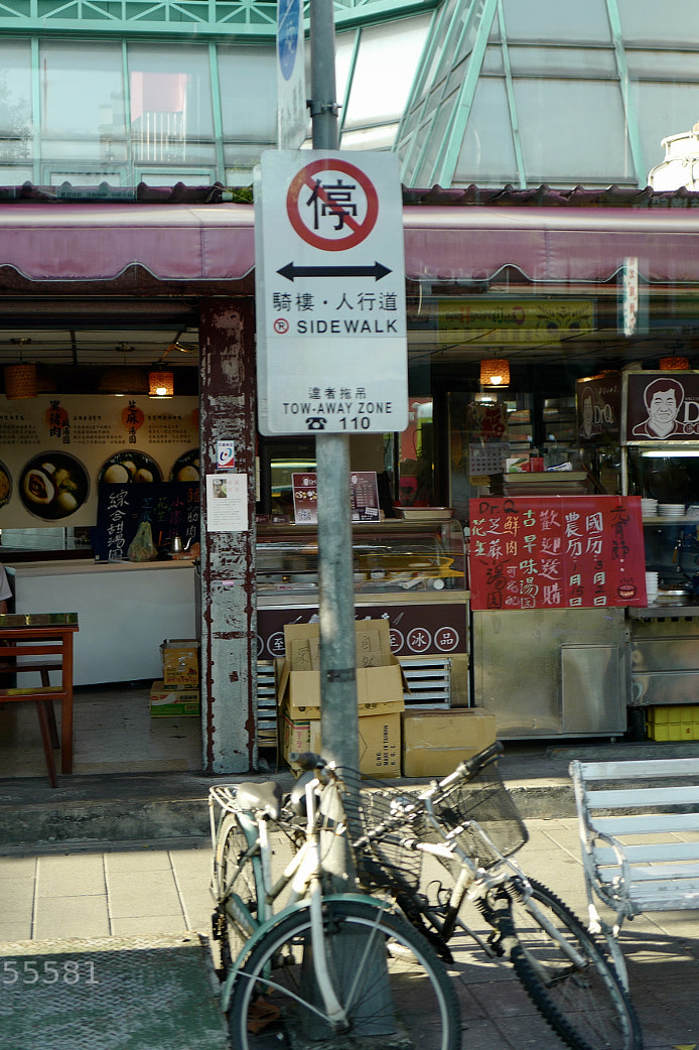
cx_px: 379
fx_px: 1253
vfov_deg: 45.4
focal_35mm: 43
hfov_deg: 31.2
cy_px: 515
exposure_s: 1/400
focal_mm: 28
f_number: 1.7
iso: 100
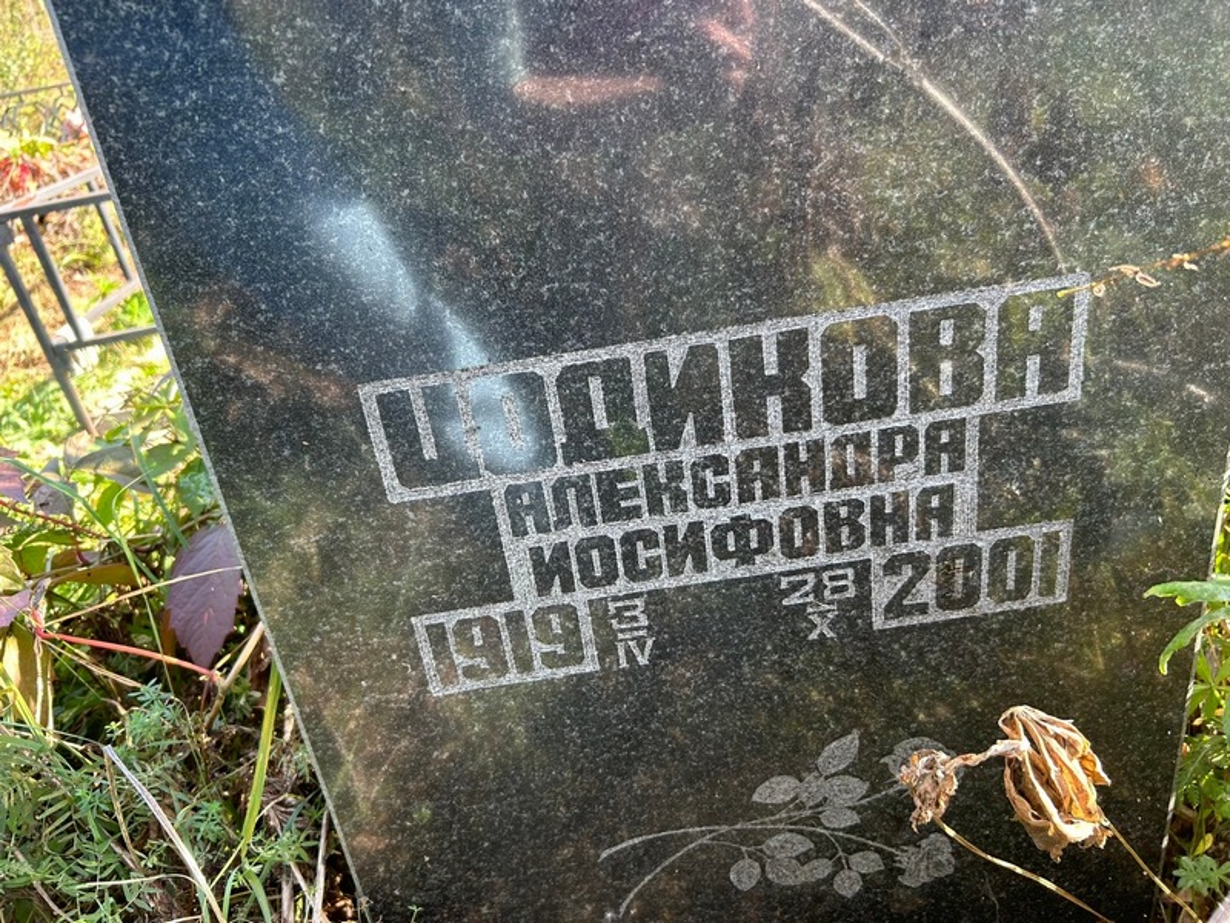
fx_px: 924
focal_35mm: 26
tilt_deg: -25.2
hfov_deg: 67.3
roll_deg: +10.6
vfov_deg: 53.1
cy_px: 462
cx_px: 615
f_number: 1.5
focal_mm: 5.7
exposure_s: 1/133
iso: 32
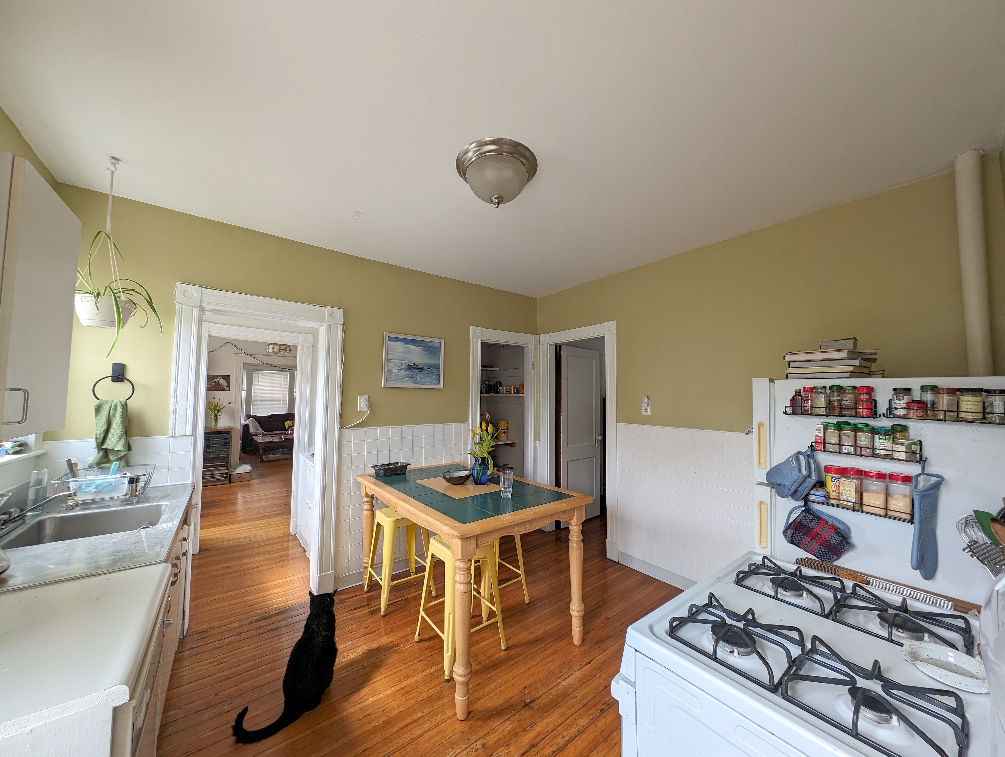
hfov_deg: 110.5
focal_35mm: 12
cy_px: 378
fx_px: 349
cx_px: 502
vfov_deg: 94.6
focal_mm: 2.23
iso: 36
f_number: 1.95
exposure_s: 1/85.8
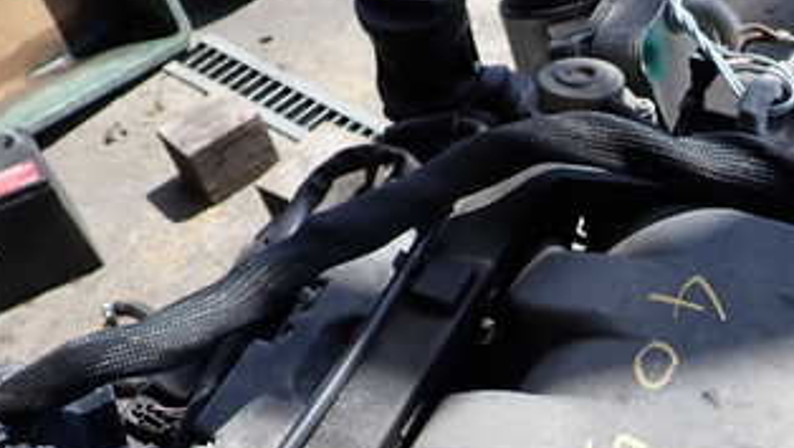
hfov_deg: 38.0
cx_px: 663
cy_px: 509
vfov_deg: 21.7
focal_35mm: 52
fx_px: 1095
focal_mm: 4.5
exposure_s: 1/640
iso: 100
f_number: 2.8
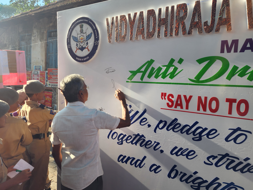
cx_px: 126
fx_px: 168
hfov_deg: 73.9
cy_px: 95
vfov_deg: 58.9
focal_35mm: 23
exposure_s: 1/180
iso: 16
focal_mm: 6.4
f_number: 1.8
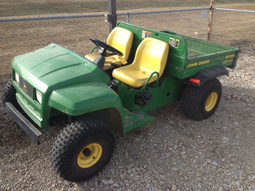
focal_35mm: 35
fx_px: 258
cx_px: 128
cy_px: 96
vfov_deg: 40.7
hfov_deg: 52.6
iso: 50
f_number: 2.4
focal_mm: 4.28
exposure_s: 1/890
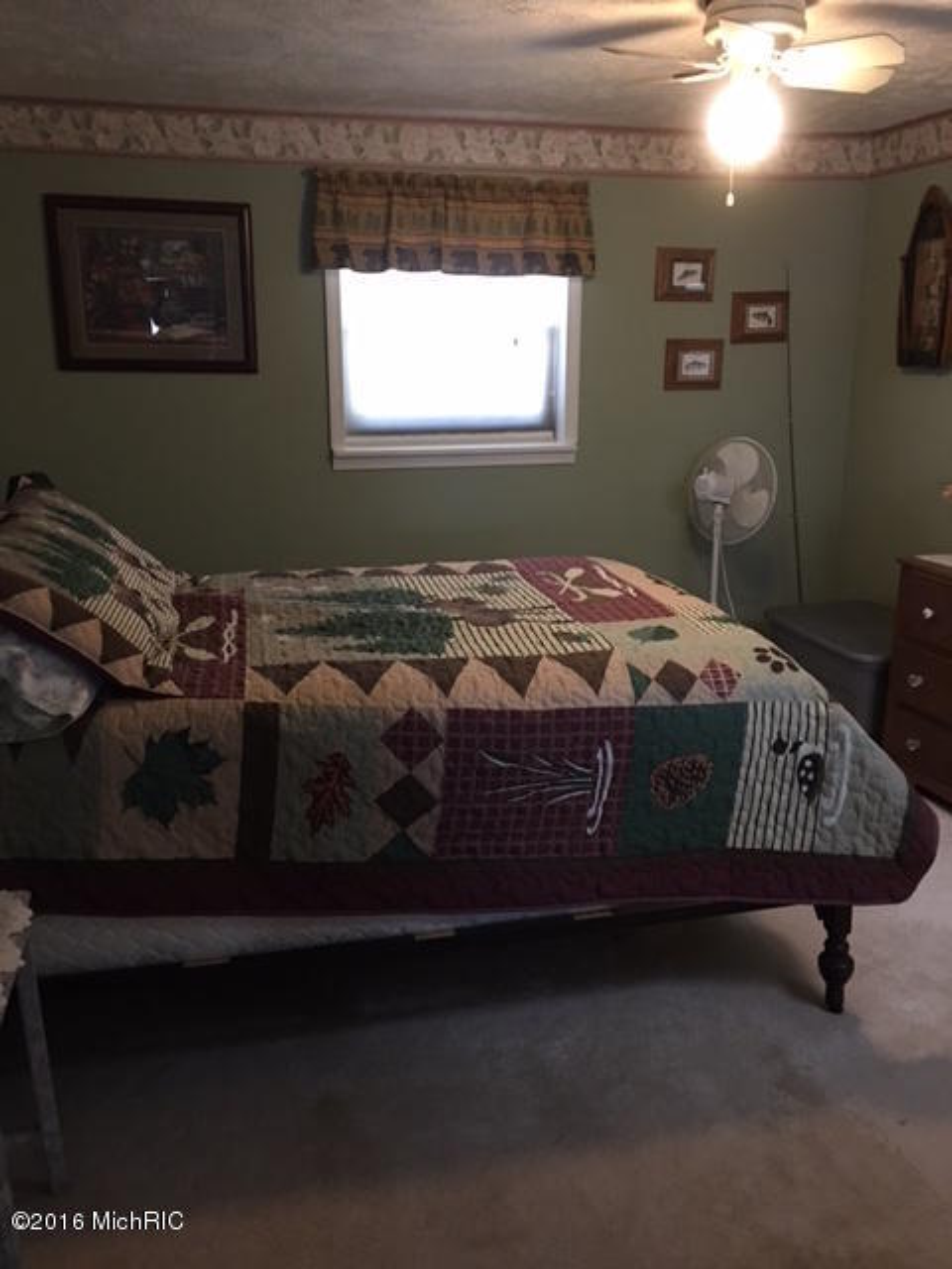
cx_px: 476
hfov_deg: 48.2
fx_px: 1063
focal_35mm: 29
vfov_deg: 61.7
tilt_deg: -15.6
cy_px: 634
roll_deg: -0.7
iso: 80
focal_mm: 4.15
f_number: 2.2
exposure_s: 1/4
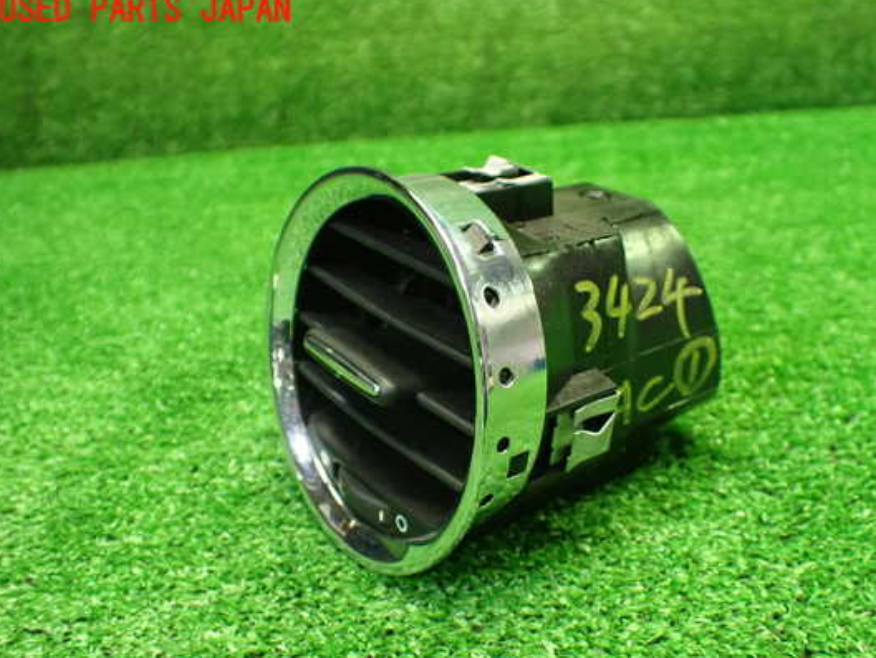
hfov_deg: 53.8
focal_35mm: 34
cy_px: 363
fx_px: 861
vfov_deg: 41.8
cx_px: 487
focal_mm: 5.4
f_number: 2.3
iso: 800
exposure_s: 1/100
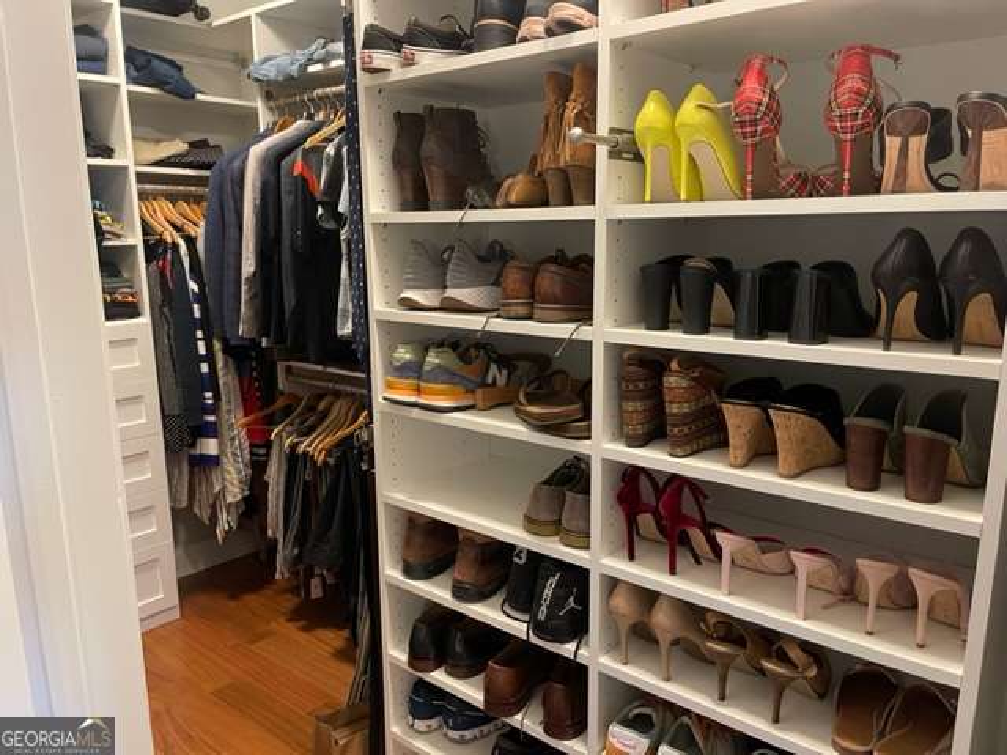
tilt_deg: -12.3
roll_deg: +0.0
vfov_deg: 53.1
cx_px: 504
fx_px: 756
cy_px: 378
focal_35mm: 26
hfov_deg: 67.3
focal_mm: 5.1
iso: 400
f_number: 1.6
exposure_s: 1/60
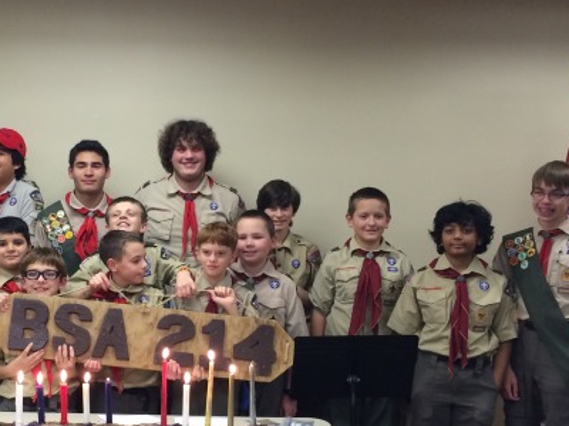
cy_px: 270
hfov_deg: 32.7
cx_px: 151
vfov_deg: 25.1
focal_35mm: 58
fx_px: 953
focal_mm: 4.15
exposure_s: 1/30
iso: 125
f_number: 2.2
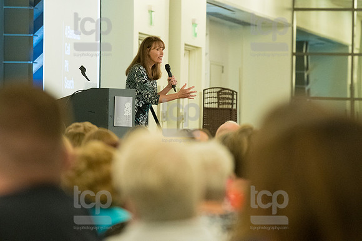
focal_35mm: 300
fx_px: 3015
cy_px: 120
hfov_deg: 6.9
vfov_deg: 4.6
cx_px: 181
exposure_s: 1/400
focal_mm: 200
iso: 3200
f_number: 4.5
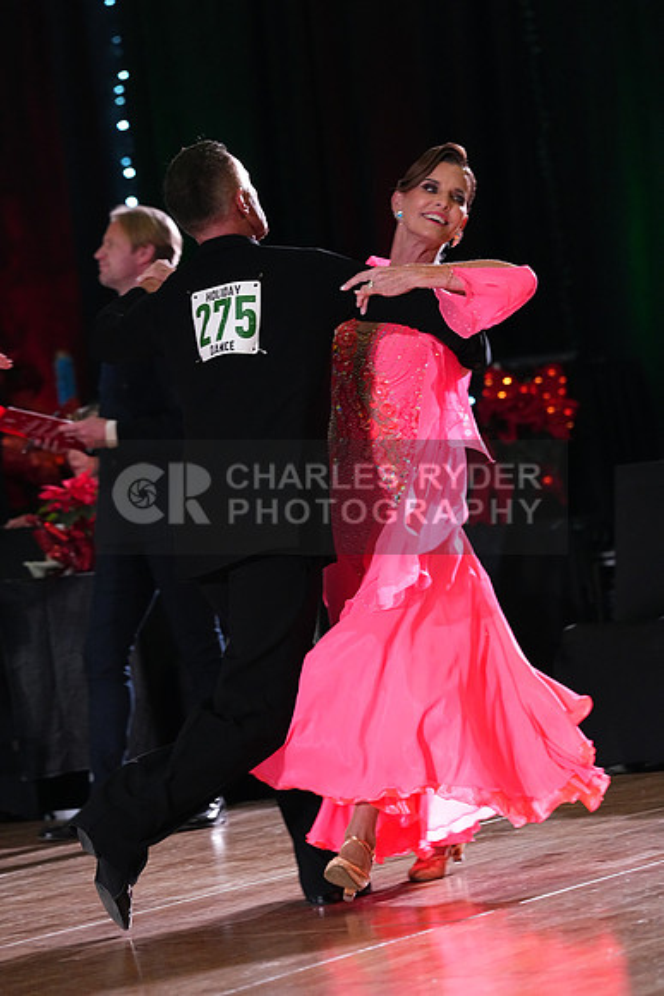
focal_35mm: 189
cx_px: 332
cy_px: 498
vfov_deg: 10.9
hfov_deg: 7.3
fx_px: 5225
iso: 6400
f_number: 5
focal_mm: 189
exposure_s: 1/400
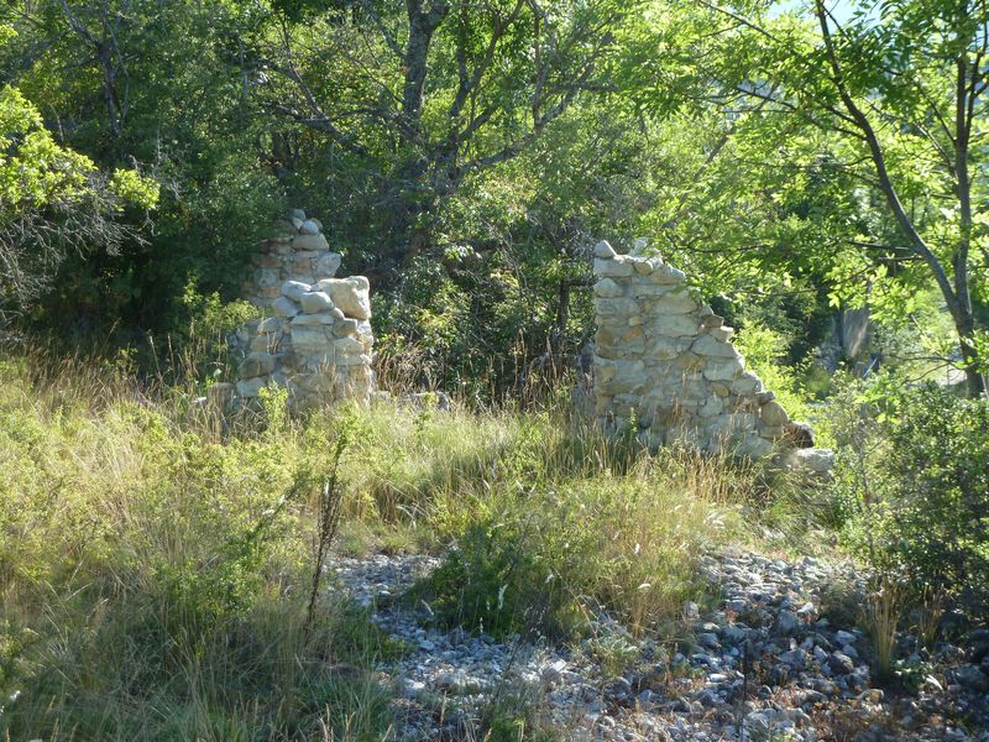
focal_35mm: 67
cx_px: 494
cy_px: 371
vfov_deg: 21.9
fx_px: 1914
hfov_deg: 29.0
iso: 80
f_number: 4.1
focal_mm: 11
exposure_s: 1/125
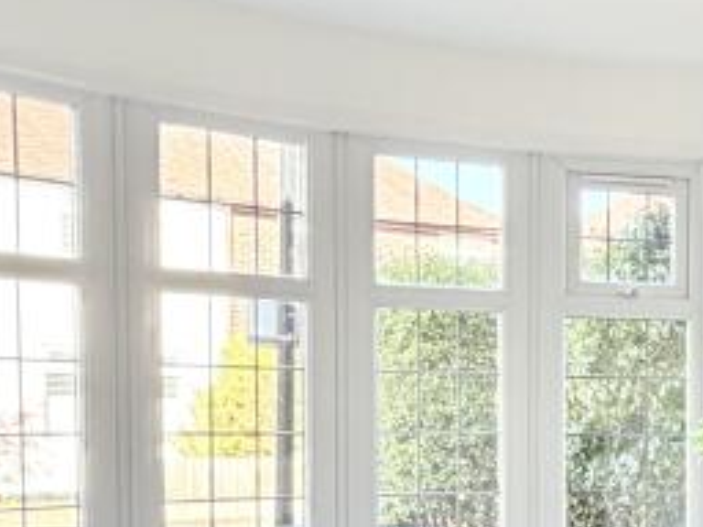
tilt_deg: -1.9
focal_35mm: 56
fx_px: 1137
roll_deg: +1.6
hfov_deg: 30.1
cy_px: 464
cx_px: 810
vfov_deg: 25.4
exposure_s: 1/121
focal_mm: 2.22
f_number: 2.2
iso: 200
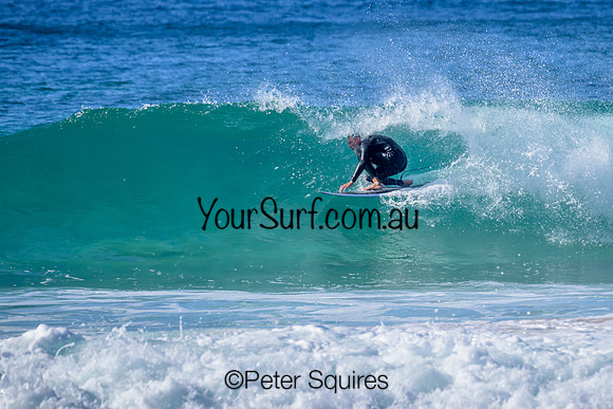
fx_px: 12299
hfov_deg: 2.9
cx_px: 418
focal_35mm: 722
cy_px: 179
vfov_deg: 1.9
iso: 360
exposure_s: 1/800
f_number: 10
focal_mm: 530
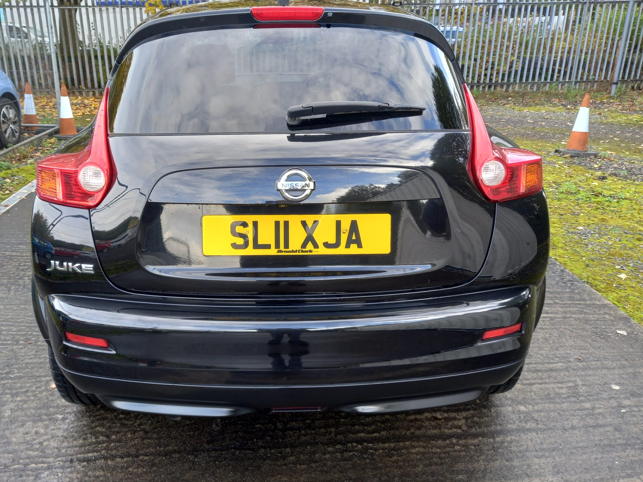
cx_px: 280
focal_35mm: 29
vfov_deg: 48.2
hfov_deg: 61.4
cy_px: 218
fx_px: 539
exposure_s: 1/100
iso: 50
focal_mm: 4.6
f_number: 2
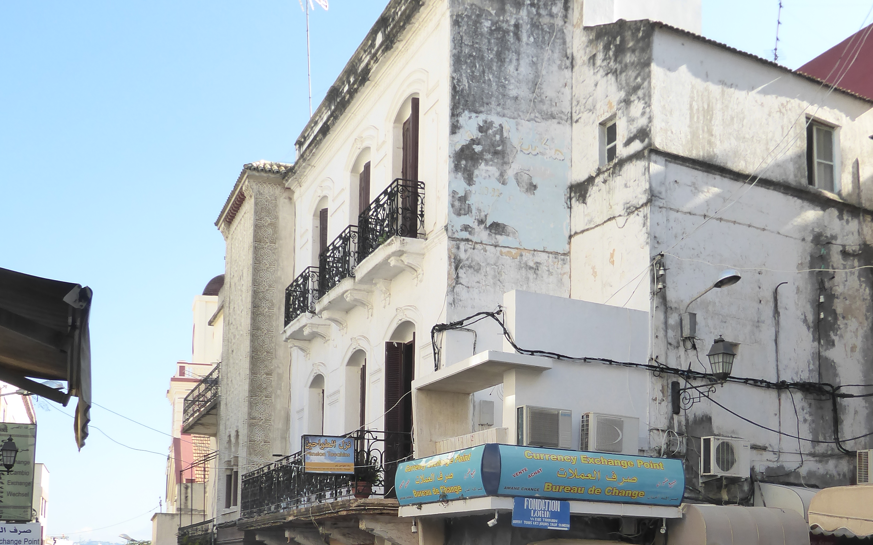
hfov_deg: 43.5
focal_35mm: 46
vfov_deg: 27.2
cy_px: 468
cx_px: 438
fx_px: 1094
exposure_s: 1/320
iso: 160
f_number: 3.5
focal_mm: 5.4
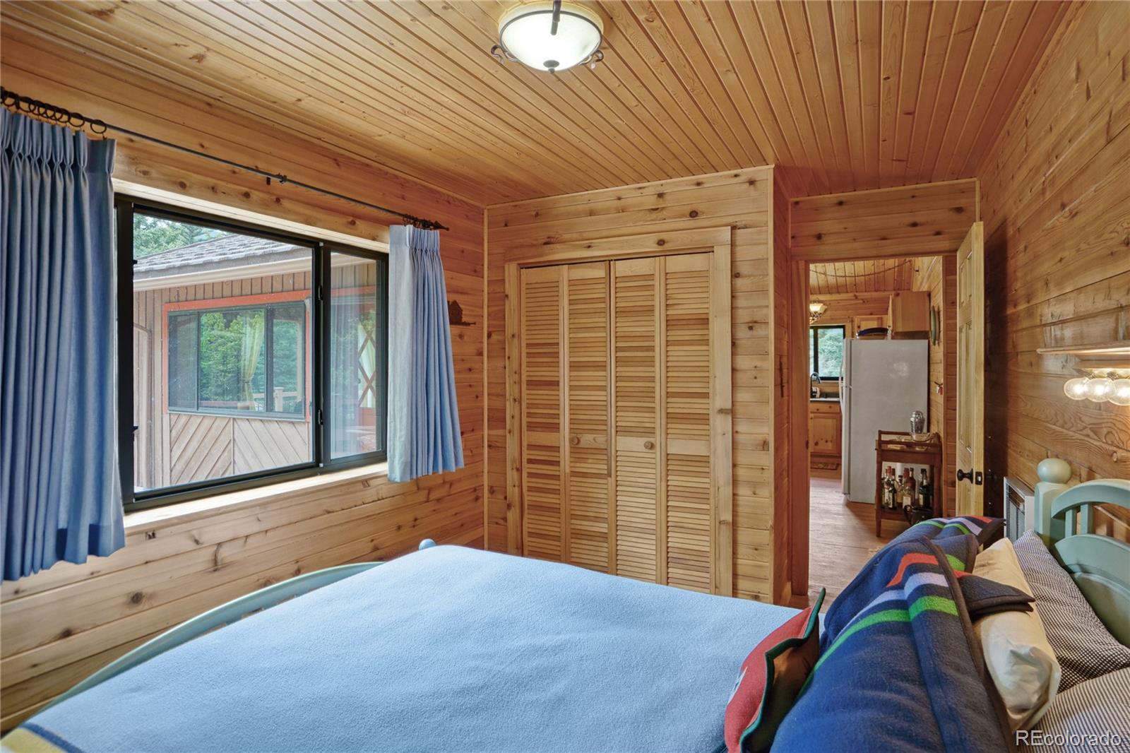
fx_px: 565
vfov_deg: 67.4
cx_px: 565
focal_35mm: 18
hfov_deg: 90.0
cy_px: 376
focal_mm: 18
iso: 400
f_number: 8
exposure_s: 1/30
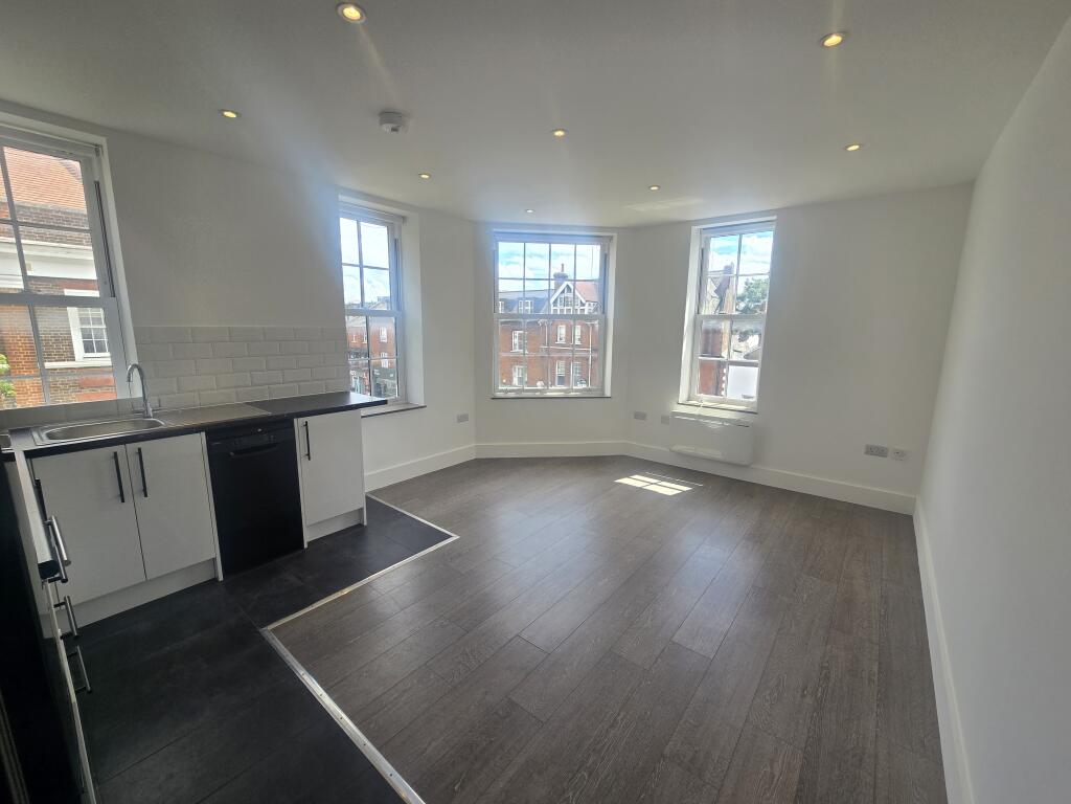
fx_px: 402
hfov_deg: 106.2
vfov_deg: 89.9
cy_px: 402
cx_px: 536
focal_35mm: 13
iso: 50
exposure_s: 1/410
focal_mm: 2.2
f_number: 2.2
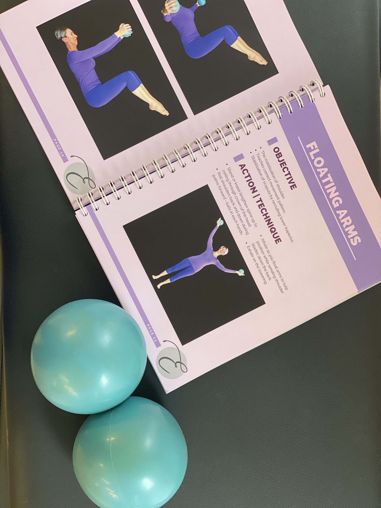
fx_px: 763
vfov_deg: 36.8
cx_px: 190
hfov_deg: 28.0
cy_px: 254
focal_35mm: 52
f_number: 2
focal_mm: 6
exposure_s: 1/100
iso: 250
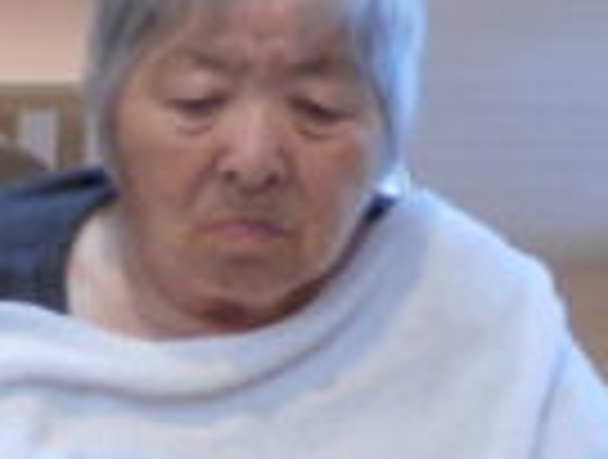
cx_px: -383
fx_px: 3434
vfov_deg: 7.6
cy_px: 572
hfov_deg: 9.7
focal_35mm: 195
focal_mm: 7.7
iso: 140
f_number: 4.2
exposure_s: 1/30
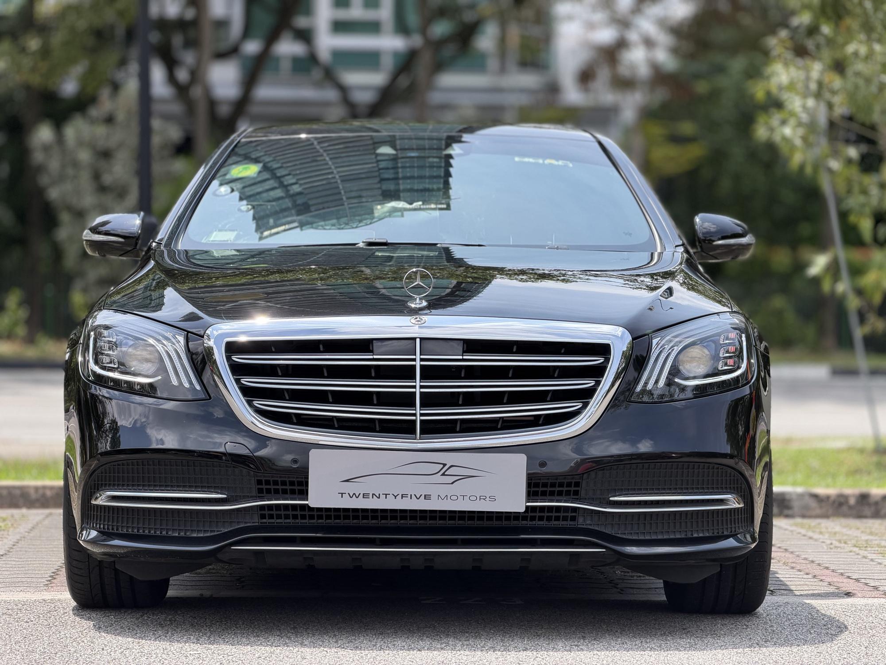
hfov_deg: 19.6
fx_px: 2560
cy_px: 332
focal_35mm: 100
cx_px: 443
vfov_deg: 14.8
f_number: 2.8
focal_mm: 16.89
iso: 40
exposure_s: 1/638
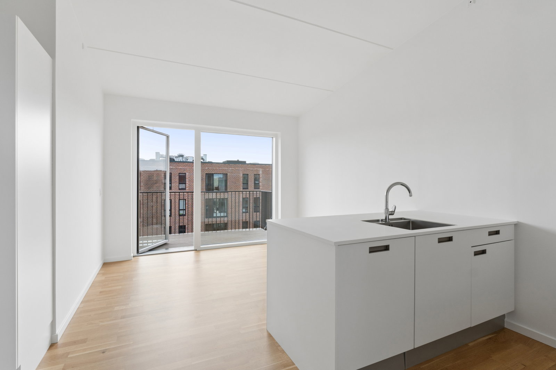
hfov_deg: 90.0
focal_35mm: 18
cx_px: 278
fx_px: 278
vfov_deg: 67.4
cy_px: 185
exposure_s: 1/125
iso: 200
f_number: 8
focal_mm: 12
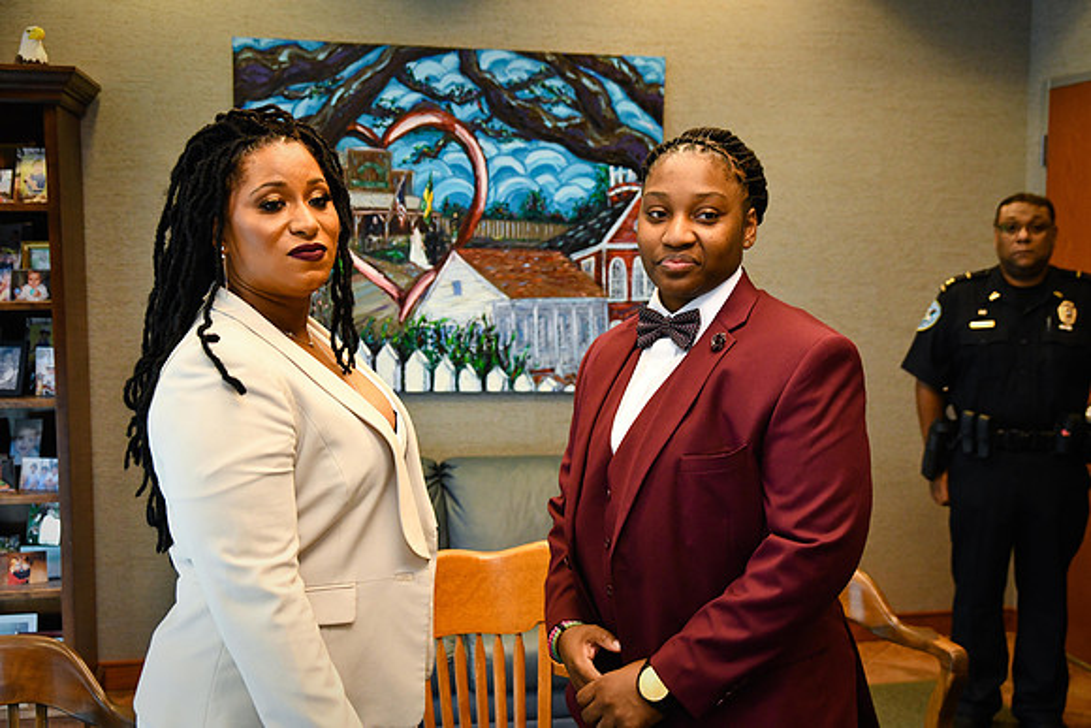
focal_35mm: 44
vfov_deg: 30.5
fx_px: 1334
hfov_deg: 44.5
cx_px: 546
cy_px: 364
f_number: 5.6
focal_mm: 44
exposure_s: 1/250
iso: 3200
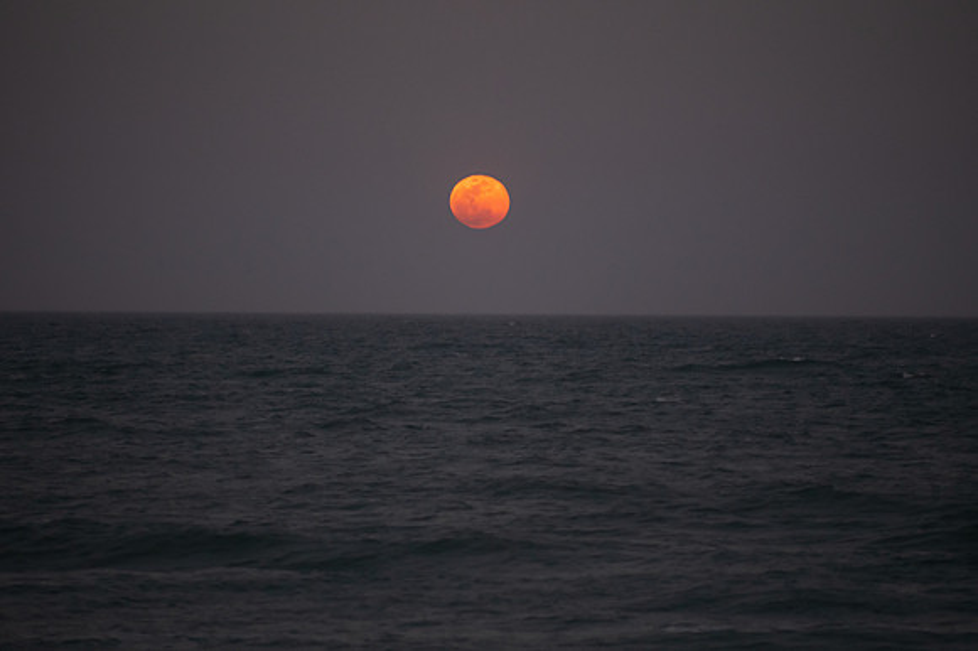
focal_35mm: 251
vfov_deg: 5.5
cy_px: 326
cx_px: 489
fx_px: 6815
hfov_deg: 8.2
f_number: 2.8
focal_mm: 200
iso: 1250
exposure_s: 1/20
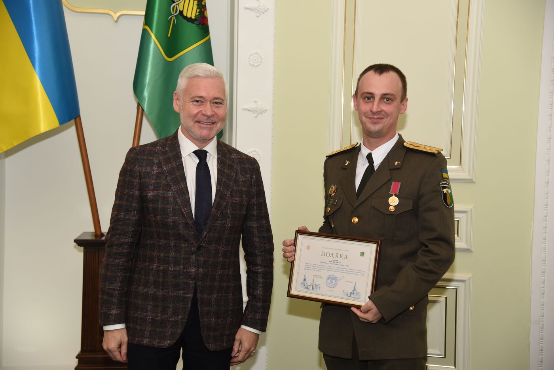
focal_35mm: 62
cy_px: 185
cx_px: 277
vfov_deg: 21.9
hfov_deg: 32.4
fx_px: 955
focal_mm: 62
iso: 800
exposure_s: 1/200
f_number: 4
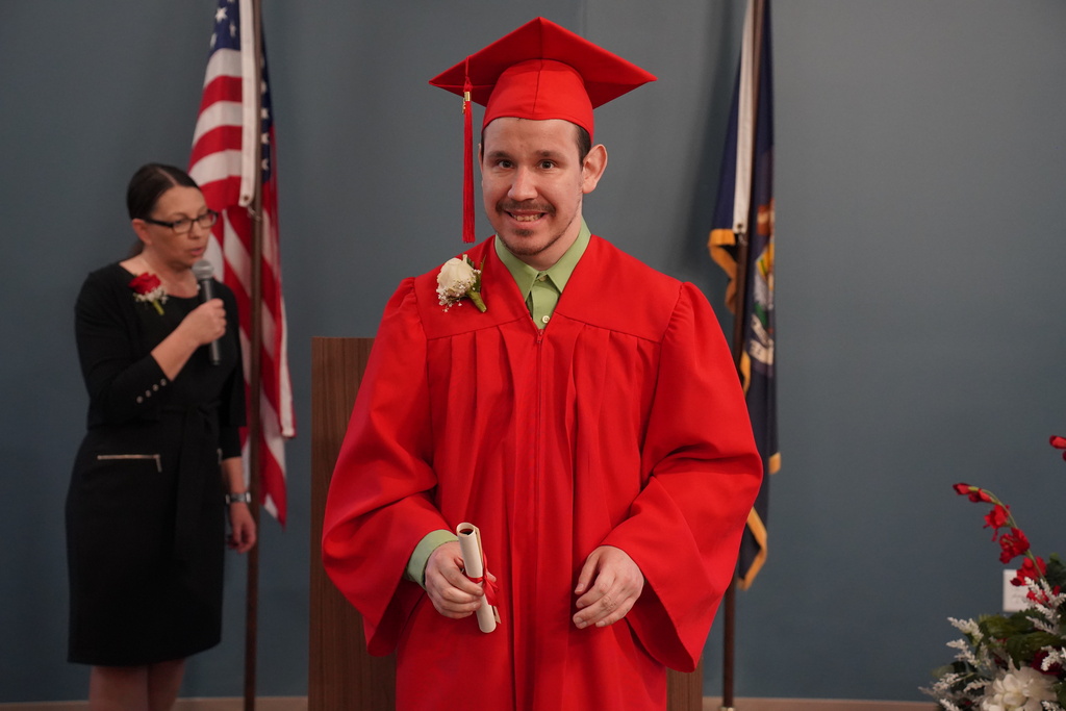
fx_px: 1599
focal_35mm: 54
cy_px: 356
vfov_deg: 25.1
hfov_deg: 36.9
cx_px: 533
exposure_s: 1/160
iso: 6400
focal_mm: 54
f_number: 4
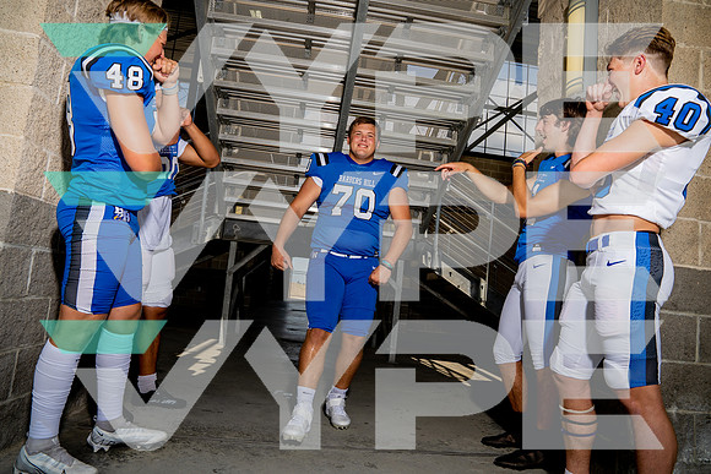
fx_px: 474
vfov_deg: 53.2
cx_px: 356
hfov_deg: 73.7
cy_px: 237
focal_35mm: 24
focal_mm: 24
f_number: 7.1
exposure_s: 1/250
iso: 100
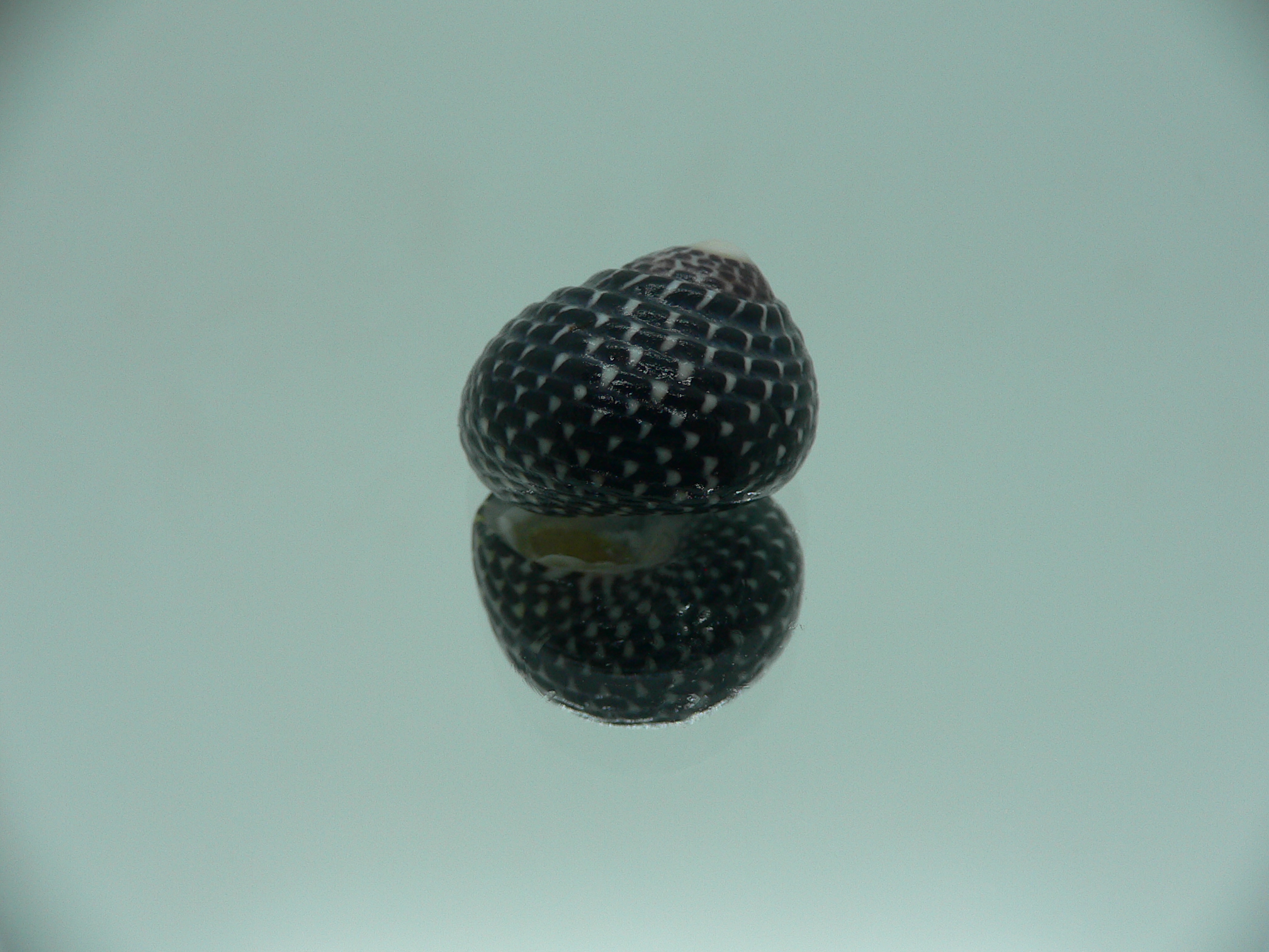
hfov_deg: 52.6
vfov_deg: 40.7
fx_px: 1283
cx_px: 634
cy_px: 476
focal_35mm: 35
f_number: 2.8
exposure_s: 1/60
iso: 80
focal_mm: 4.6
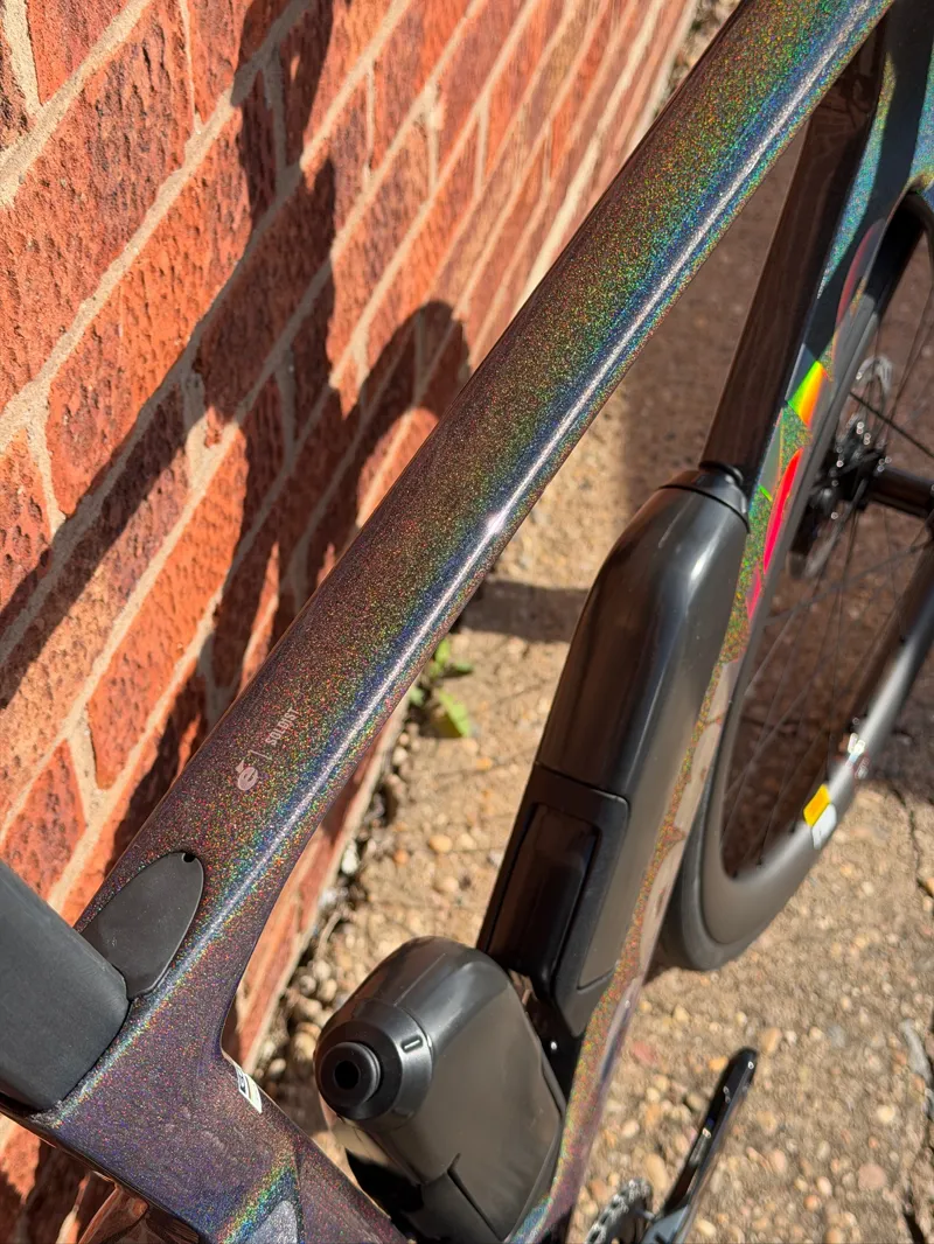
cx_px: 467
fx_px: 1726
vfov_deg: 39.6
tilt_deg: -49.3
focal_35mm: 48
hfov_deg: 30.3
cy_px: 622
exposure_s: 1/2494
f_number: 1.78
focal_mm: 6.76
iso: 64
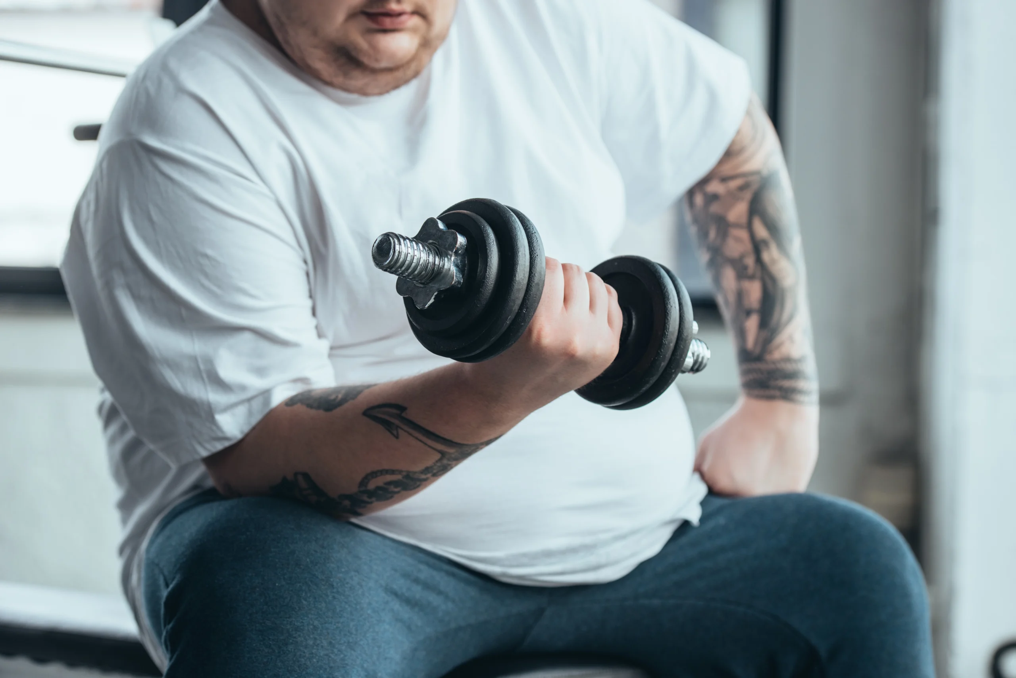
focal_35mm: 92
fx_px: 2597
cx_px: 508
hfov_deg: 22.1
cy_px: 339
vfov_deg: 14.9
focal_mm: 92
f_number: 4.5
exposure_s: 1/200
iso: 320
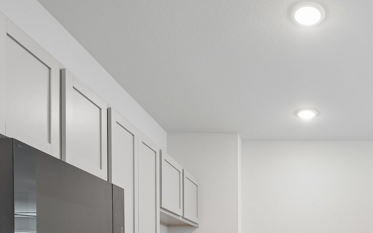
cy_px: 261
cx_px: 307
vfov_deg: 31.8
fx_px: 356
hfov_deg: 51.3
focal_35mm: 35
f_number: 8
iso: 400
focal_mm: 10
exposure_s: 1/15
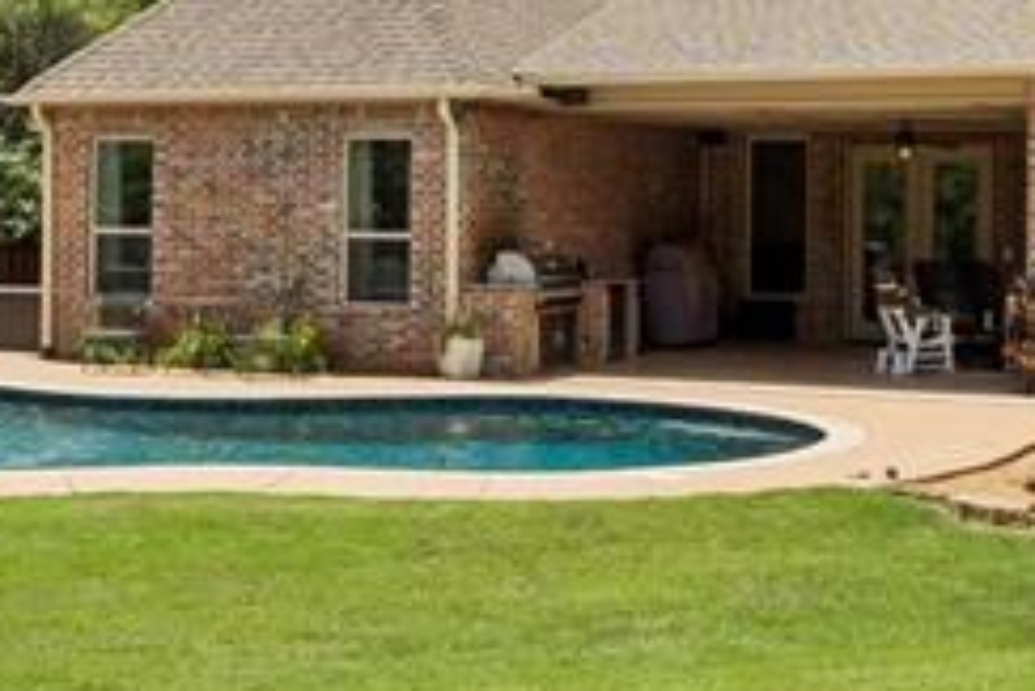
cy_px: 259
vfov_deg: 20.3
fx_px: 1927
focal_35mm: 67
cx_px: 613
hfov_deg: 30.0
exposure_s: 1/1600
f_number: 8
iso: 200
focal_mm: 16
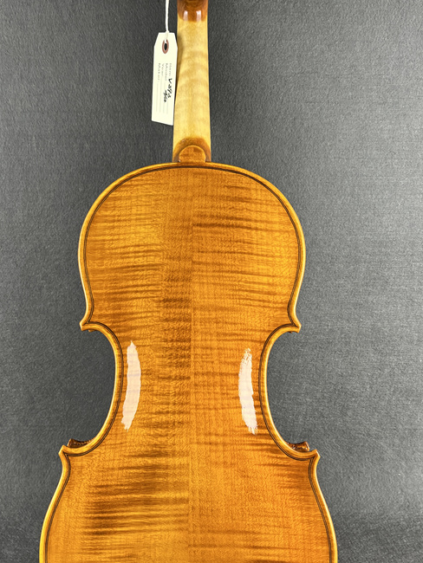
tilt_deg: -22.7
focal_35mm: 40
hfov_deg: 35.9
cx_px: 186
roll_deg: +0.2
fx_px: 651
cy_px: 266
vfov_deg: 46.8
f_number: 1.6
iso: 80
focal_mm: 5.1
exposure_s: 1/100
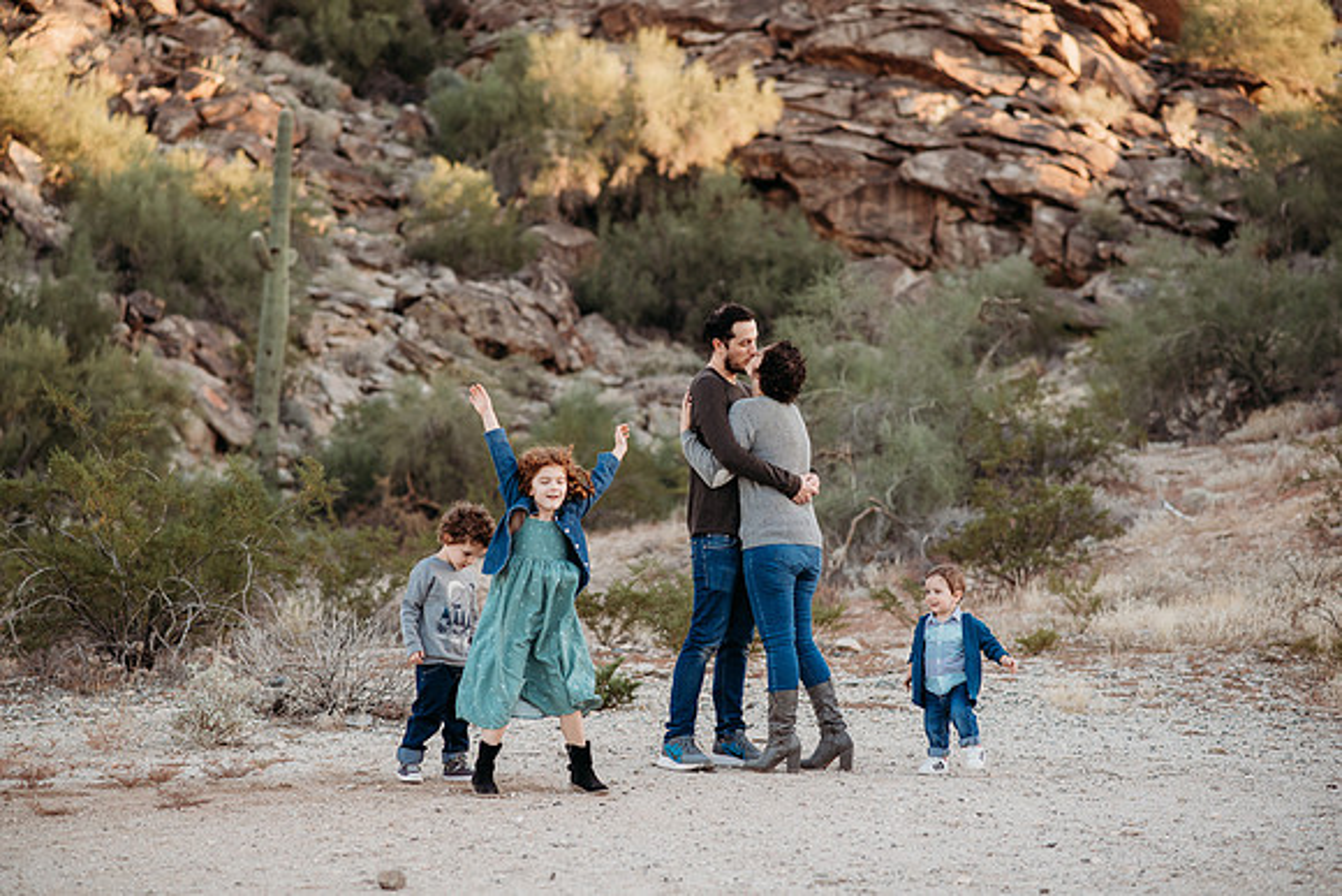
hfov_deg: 23.9
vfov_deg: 16.1
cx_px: 671
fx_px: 3169
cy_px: 448
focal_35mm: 85
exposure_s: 1/400
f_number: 2.8
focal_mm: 85
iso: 250
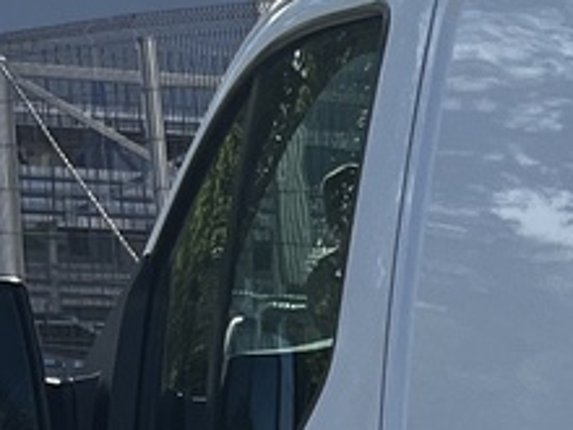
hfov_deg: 8.7
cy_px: 881
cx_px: 1680
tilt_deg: -10.2
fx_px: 3129
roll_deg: -1.4
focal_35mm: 189
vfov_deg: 7.5
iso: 50
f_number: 1.6
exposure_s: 1/1776
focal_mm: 5.1
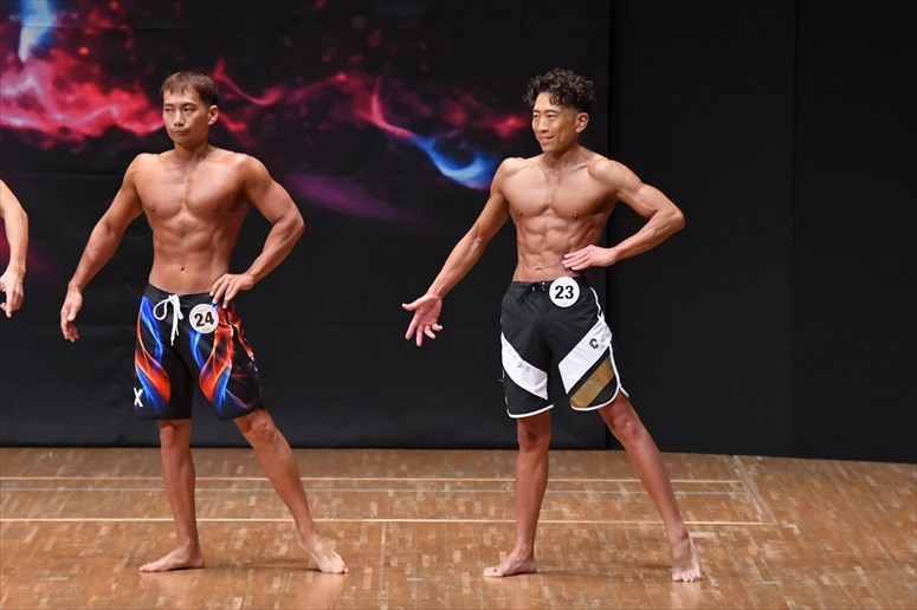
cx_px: 458
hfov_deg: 7.6
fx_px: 6874
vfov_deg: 5.1
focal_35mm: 270
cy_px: 305
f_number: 5.6
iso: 8000
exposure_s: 1/400
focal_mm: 180
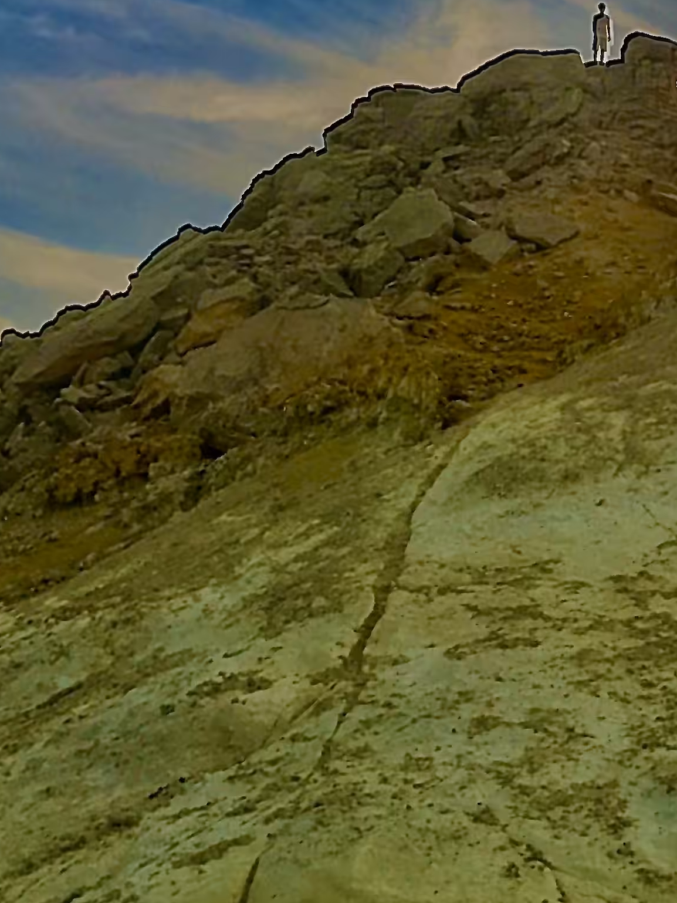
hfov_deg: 18.8
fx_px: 1982
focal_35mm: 76
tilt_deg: +19.5
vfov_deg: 24.1
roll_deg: -0.3
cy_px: -82
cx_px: 682
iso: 25
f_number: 2.2
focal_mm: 4.15
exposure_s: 1/305
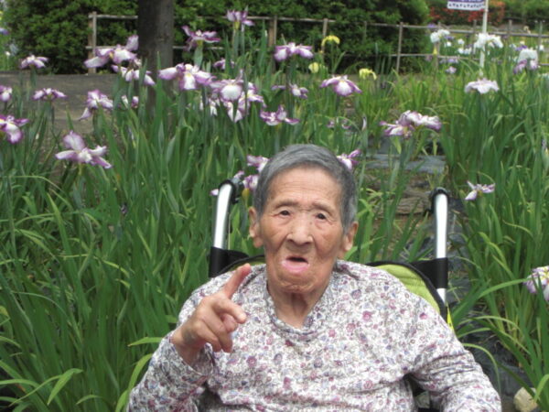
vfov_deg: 18.7
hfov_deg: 24.7
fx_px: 1253
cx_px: 274
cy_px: 206
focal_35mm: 79
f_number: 4.6
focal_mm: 13.9
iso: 50
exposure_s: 1/160
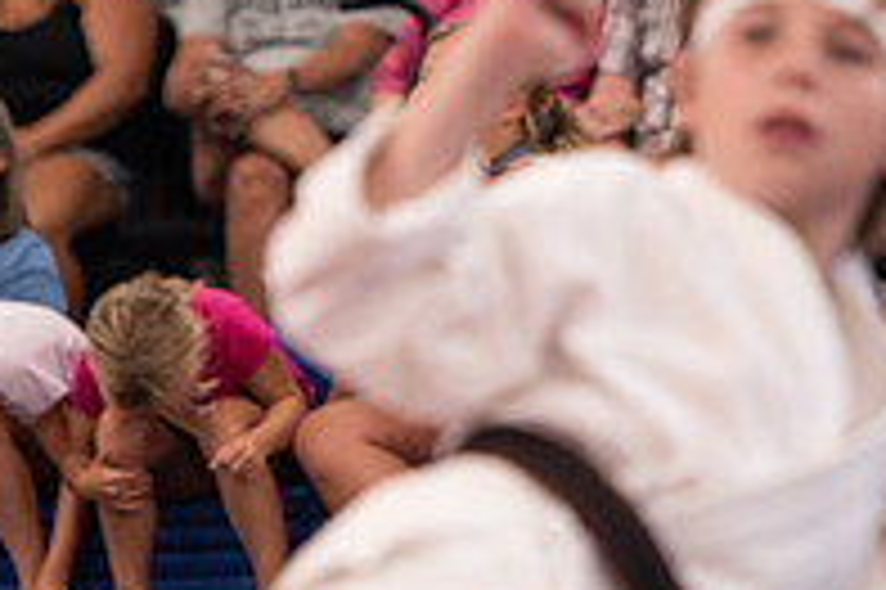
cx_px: 913
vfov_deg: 3.4
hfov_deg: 5.2
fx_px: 9787
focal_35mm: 398
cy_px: 47
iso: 1600
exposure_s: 1/400
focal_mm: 135
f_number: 3.5
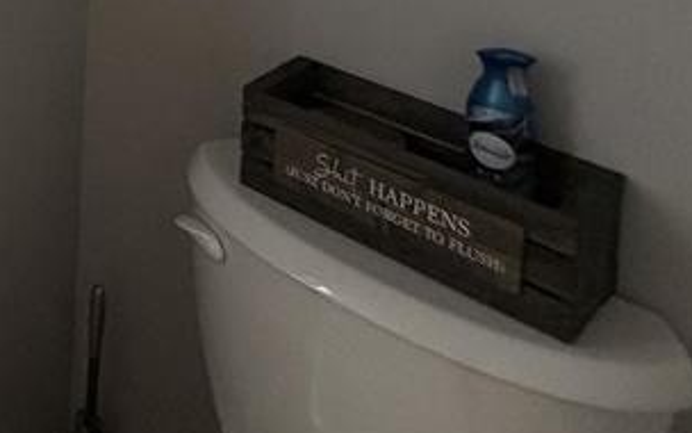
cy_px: -335
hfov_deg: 26.1
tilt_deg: -5.2
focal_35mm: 50
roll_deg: +0.6
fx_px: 943
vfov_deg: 19.6
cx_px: -405
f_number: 2.2
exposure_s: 1/120
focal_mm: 2.22
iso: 250
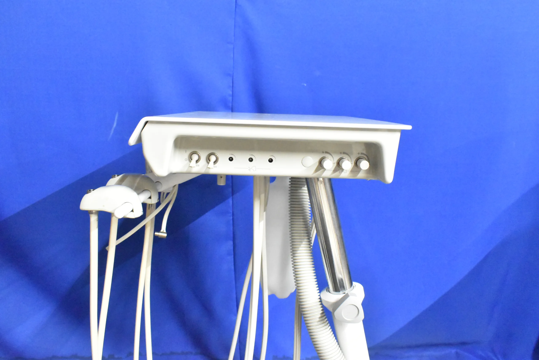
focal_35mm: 30
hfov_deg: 61.9
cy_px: 180
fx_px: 449
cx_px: 270
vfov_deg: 43.6
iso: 12800
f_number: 8
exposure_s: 1/60
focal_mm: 20
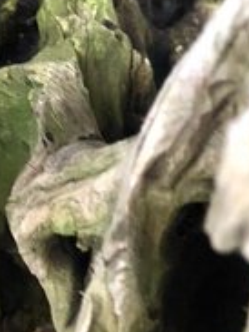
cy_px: 51
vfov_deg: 21.0
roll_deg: +0.0
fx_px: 883
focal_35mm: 92
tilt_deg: -7.7
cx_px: 69
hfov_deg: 16.0
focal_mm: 3.99
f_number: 1.8
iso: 100
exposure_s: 1/11
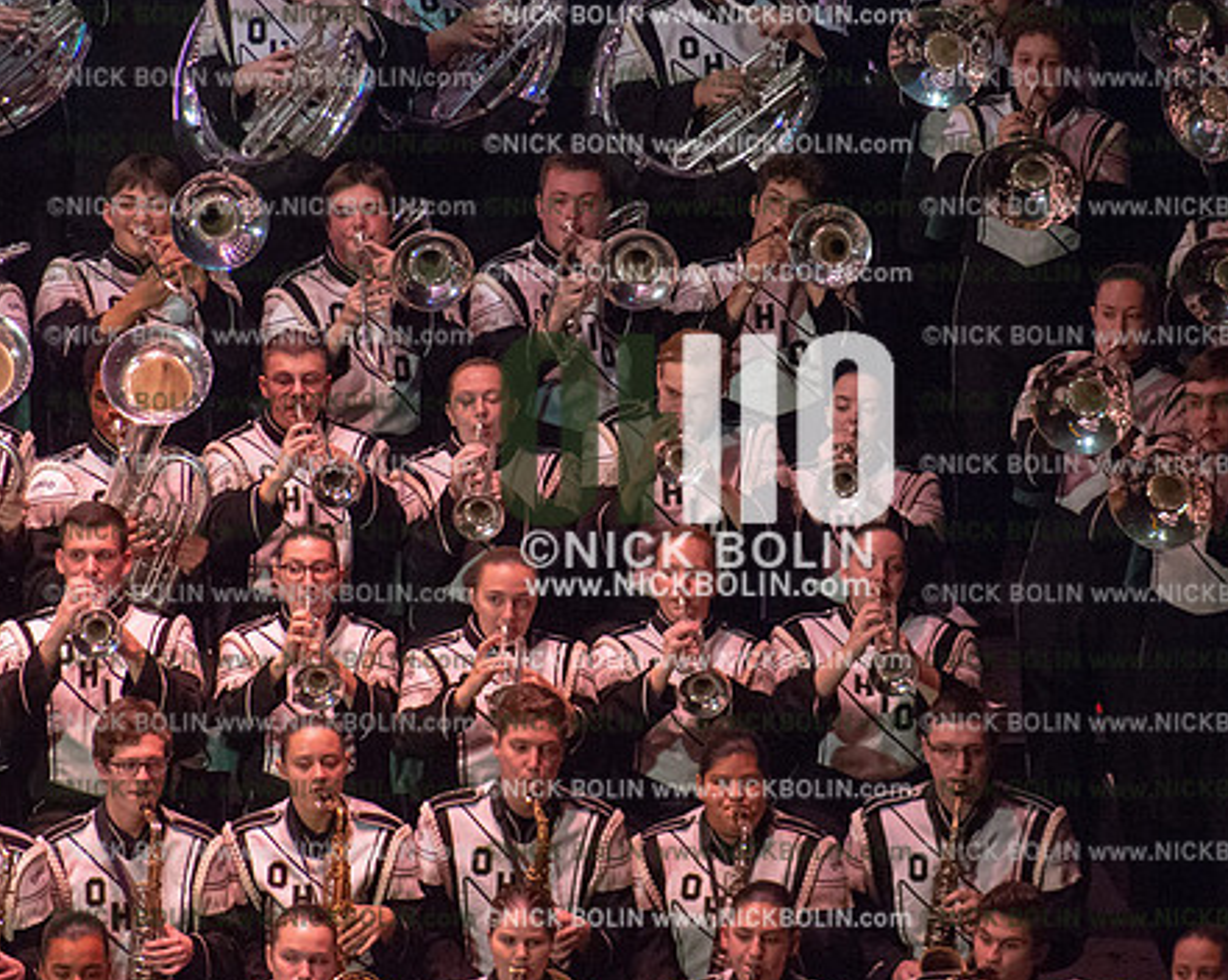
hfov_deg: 3.9
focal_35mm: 494
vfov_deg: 3.1
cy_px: 465
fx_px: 17938
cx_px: 696
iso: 8000
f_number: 5.6
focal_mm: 400
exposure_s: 1/200
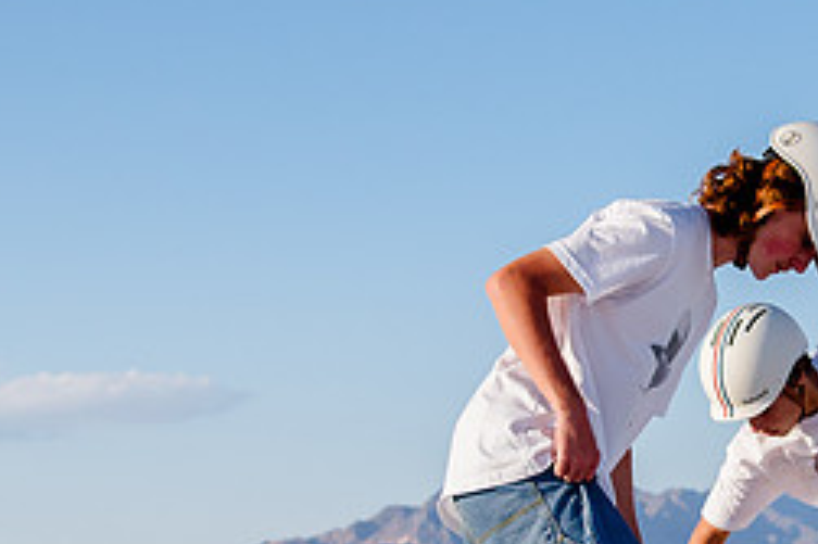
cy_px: 337
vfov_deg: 9.2
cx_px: 743
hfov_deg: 13.7
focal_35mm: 149
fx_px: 3383
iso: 200
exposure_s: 1/3200
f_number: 4
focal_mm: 35
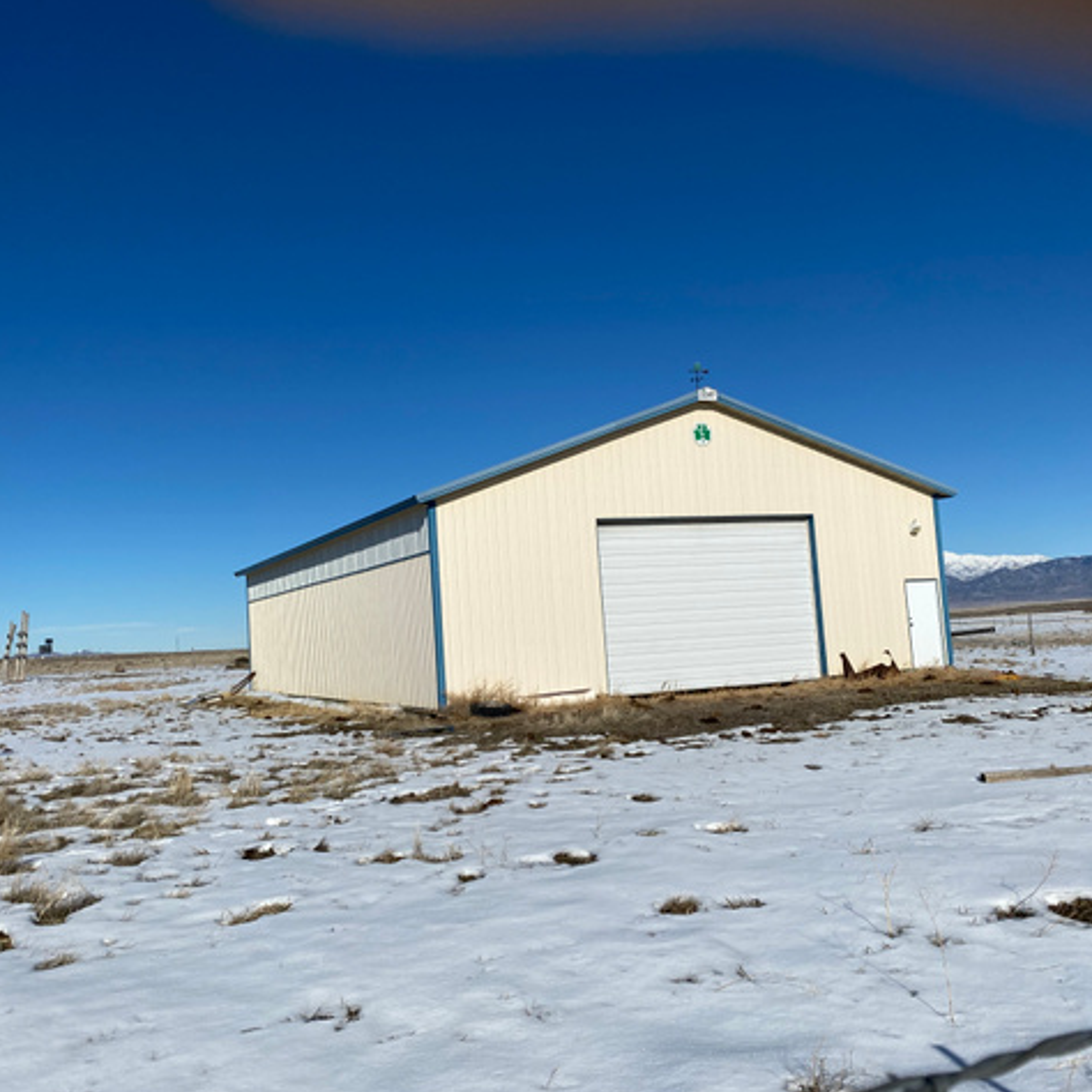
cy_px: 551
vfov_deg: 52.5
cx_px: 509
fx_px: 1106
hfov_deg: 52.5
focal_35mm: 31
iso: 32
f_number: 1.8
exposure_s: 1/10526
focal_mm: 4.25
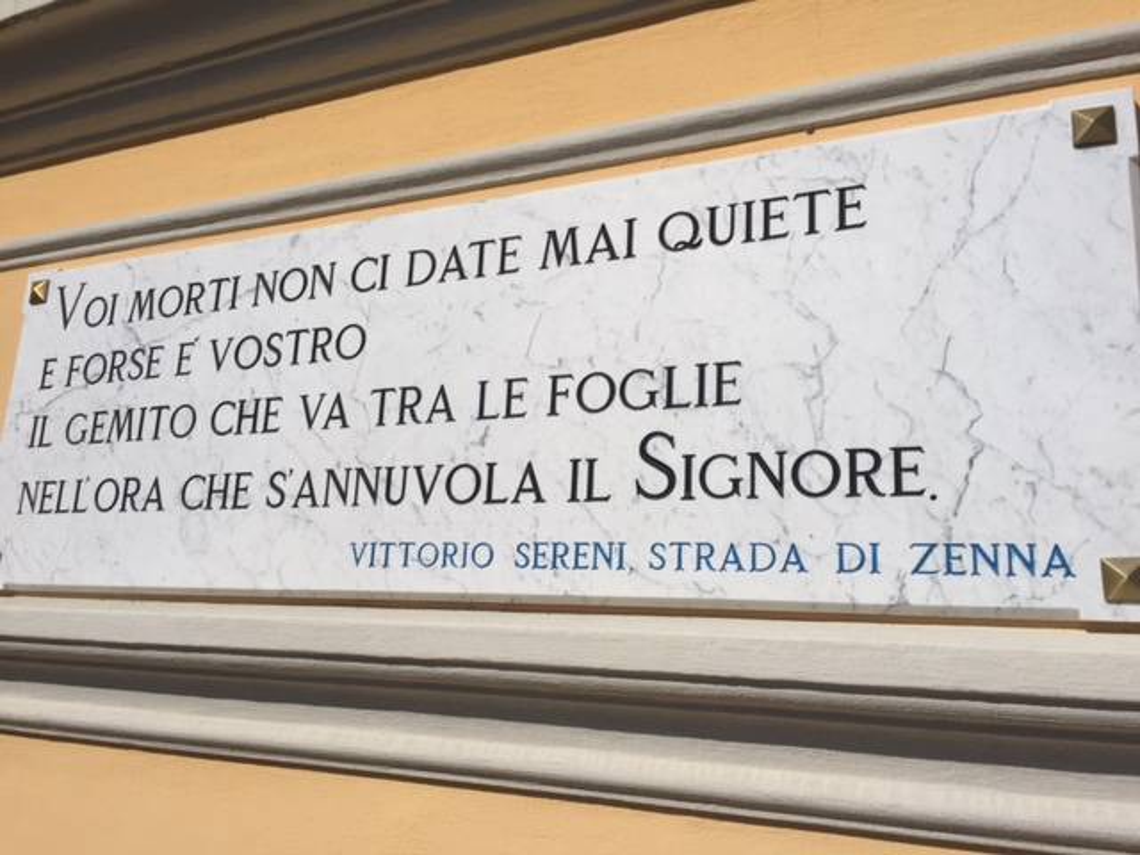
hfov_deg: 61.7
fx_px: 955
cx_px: 570
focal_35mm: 29
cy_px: 428
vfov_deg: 48.2
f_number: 2.2
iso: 32
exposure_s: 1/7937
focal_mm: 4.15
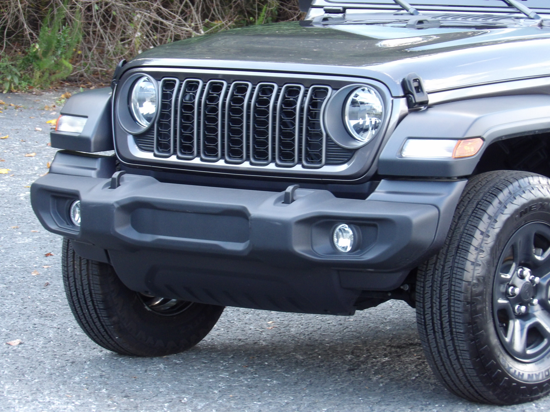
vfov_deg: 8.8
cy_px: 206
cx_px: 275
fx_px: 2685
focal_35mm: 169
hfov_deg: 11.7
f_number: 4.4
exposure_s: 1/50
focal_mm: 30.2
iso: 249
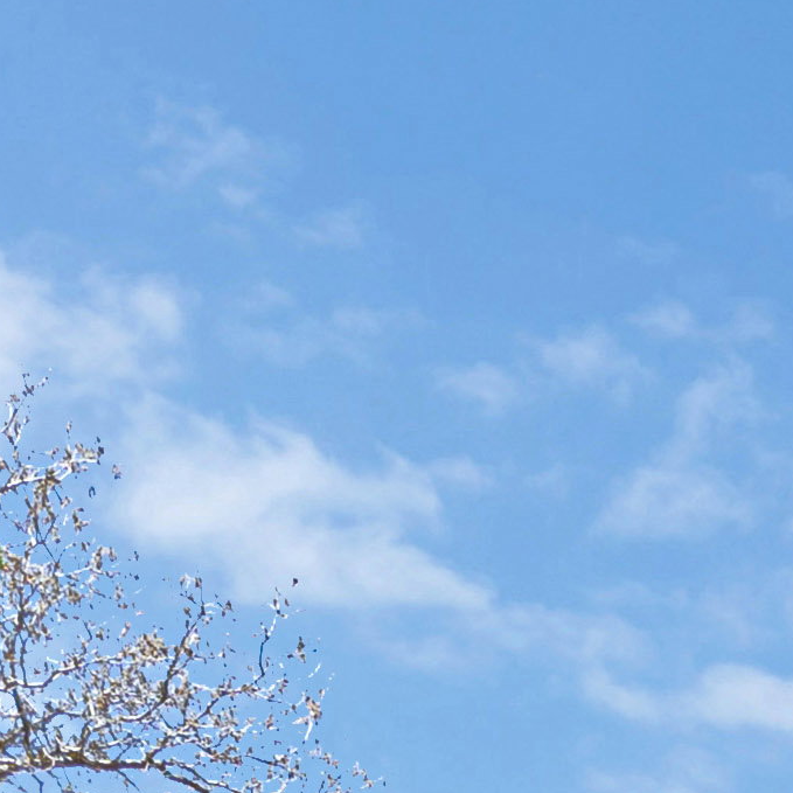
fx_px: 3110
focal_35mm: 120
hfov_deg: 14.3
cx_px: 836
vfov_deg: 11.3
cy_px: 2091
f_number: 9
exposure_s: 1/60
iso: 320
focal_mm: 16
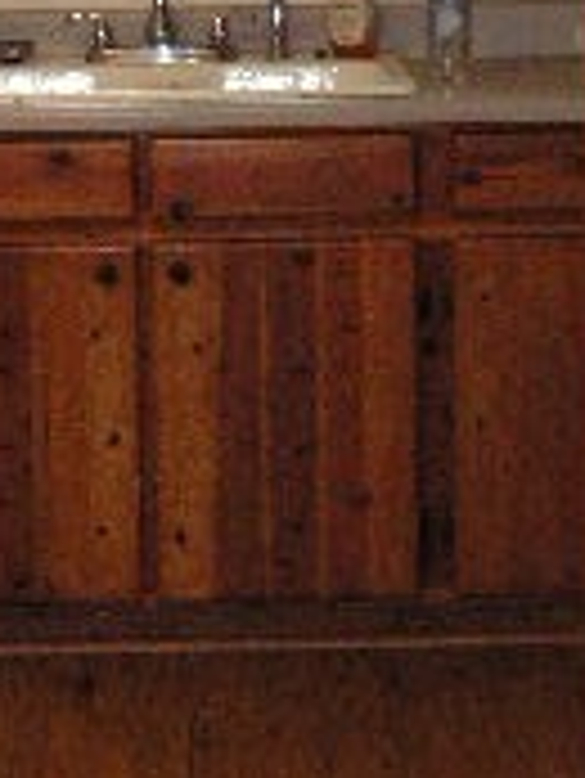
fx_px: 2993
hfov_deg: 11.1
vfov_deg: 14.7
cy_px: 85
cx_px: 122
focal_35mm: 133
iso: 160
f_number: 3.2
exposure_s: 1/40
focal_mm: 6
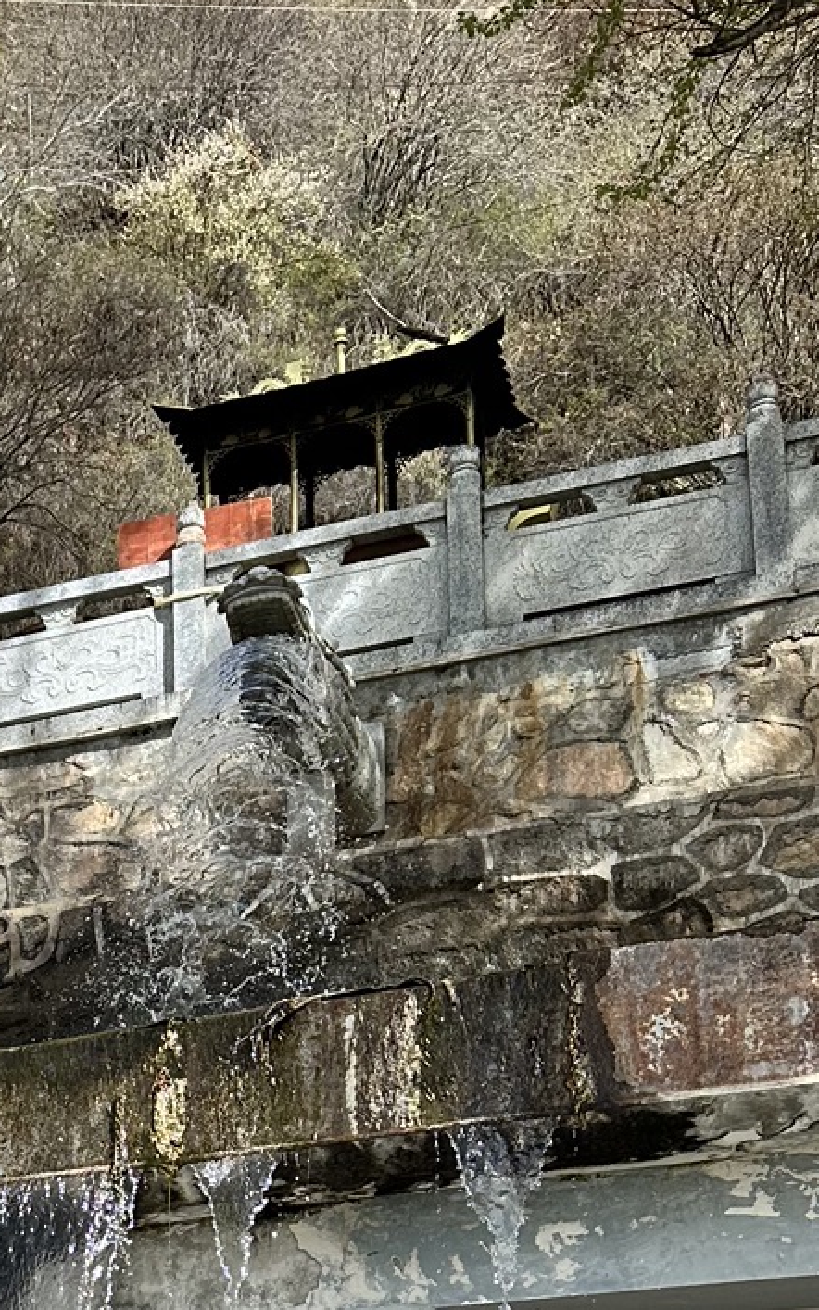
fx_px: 2571
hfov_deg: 16.6
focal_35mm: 72
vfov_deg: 26.1
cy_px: 1488
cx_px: -385
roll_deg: -1.5
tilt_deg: +10.1
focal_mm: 6.86
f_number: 1.78
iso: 80
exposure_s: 1/2155
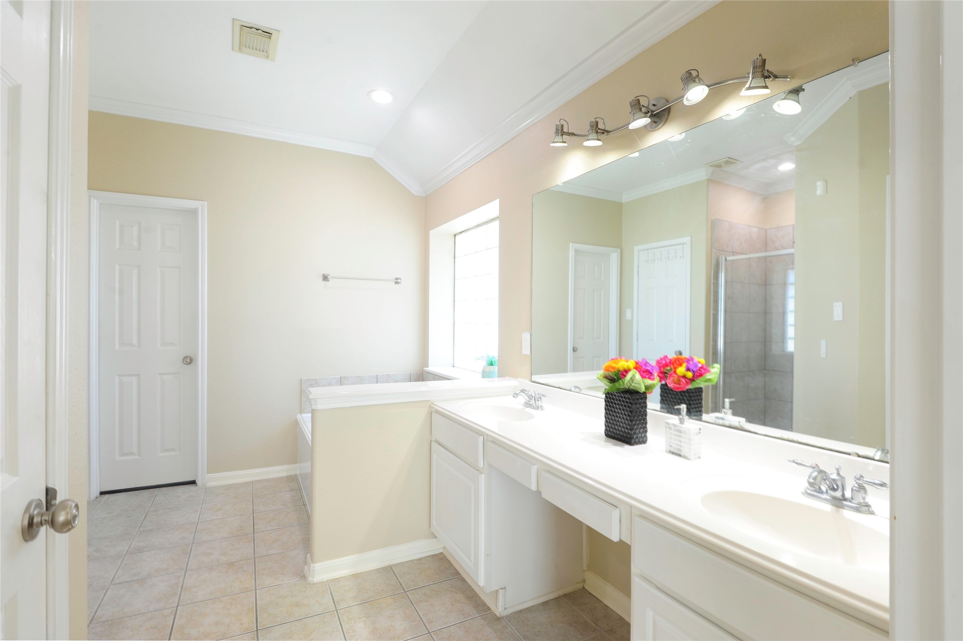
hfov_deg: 96.8
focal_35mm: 16
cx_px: 482
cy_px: 320
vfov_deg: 73.7
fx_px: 428
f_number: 8
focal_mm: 16
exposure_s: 1/10
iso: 320
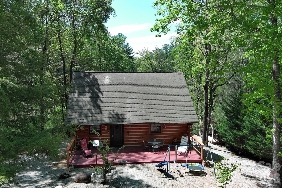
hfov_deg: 63.7
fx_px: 227
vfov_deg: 45.0
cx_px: 141
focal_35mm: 29
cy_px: 94
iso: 100
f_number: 2.8
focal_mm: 10.57
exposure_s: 1/726
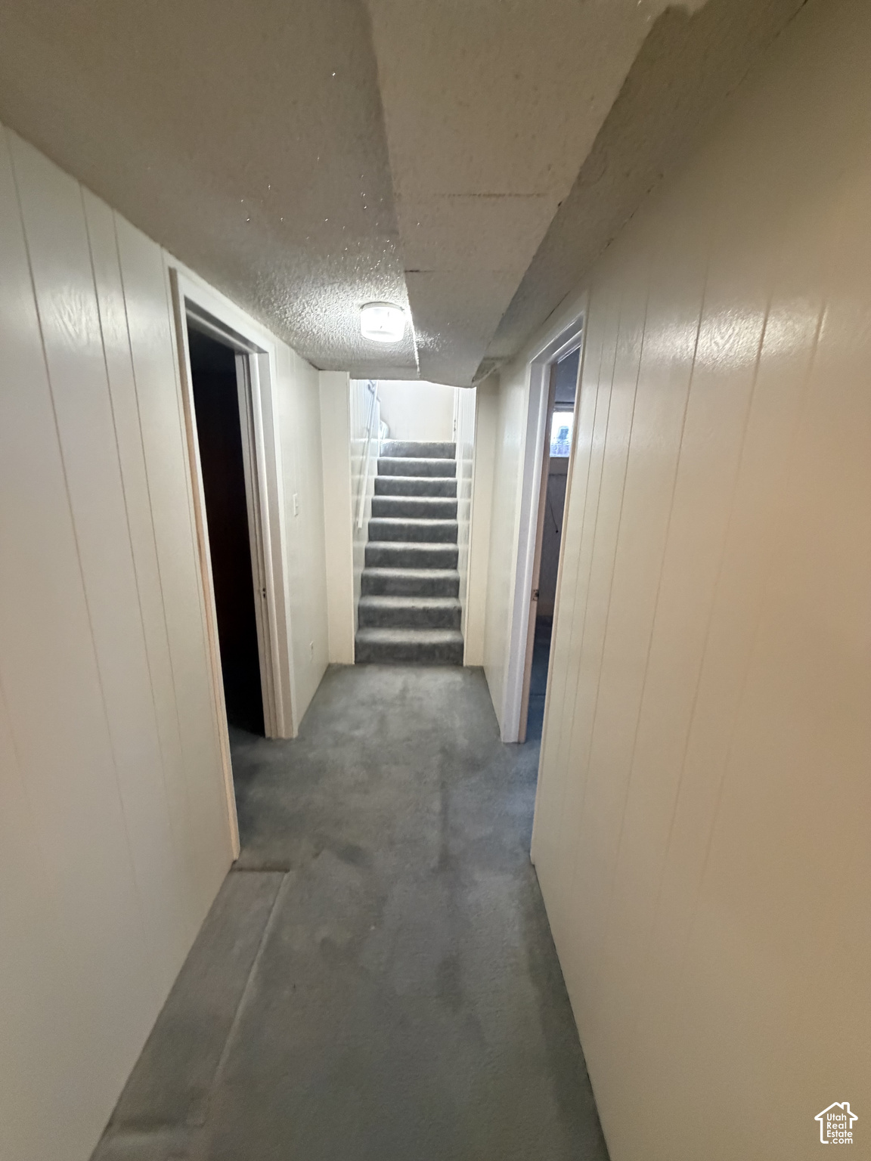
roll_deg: -2.8
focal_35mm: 14
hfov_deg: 85.7
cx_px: 436
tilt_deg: -15.3
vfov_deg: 102.1
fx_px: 470
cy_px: 580
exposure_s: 1/60
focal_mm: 2.22
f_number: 2.2
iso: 640
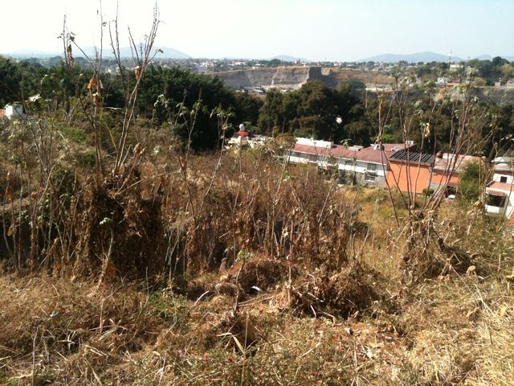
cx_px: 257
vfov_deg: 40.7
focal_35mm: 35
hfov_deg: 52.6
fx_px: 520
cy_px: 193
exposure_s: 1/826
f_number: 2.8
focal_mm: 3.85
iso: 64
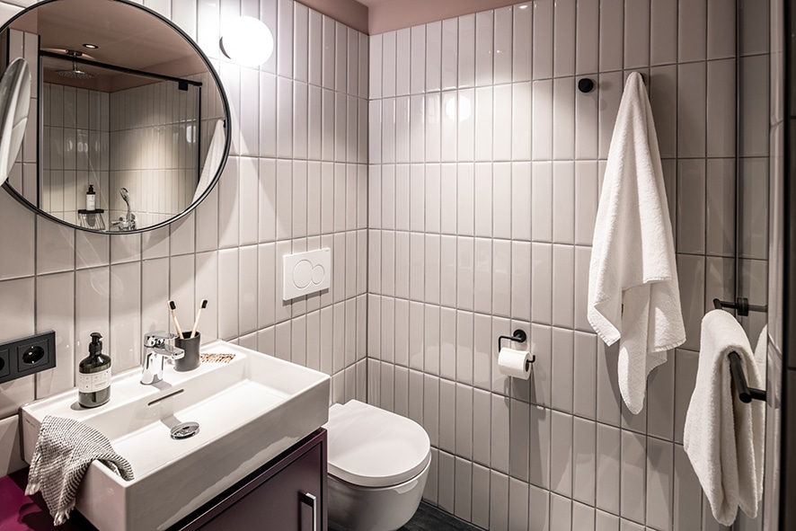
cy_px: 266
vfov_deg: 64.6
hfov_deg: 86.9
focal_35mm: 19
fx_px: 420
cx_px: 398
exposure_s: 1/2
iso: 200
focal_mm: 19
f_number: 8
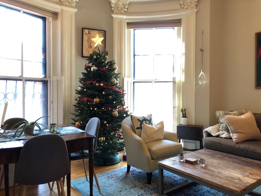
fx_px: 211
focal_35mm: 28
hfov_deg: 63.4
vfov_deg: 49.7
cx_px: 130
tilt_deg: -1.0
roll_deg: +0.4
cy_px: 98
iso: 40
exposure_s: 1/15
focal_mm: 4
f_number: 1.8
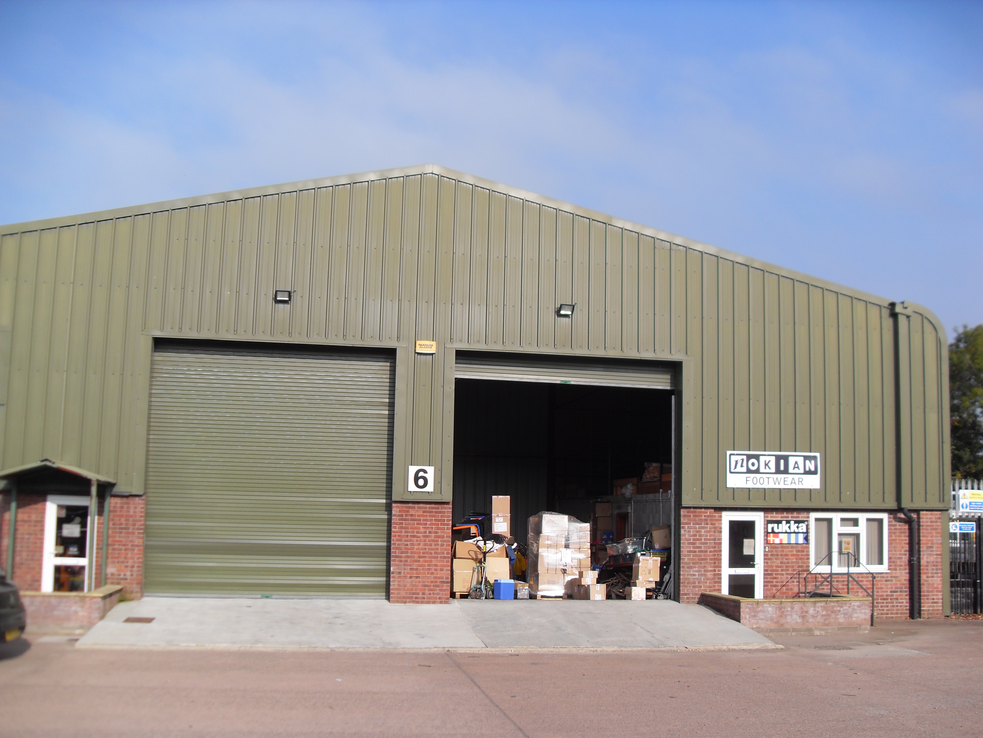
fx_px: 966
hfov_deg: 54.0
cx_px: 492
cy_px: 369
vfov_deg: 41.8
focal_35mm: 34
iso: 80
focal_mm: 6.3
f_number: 7
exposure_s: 1/180
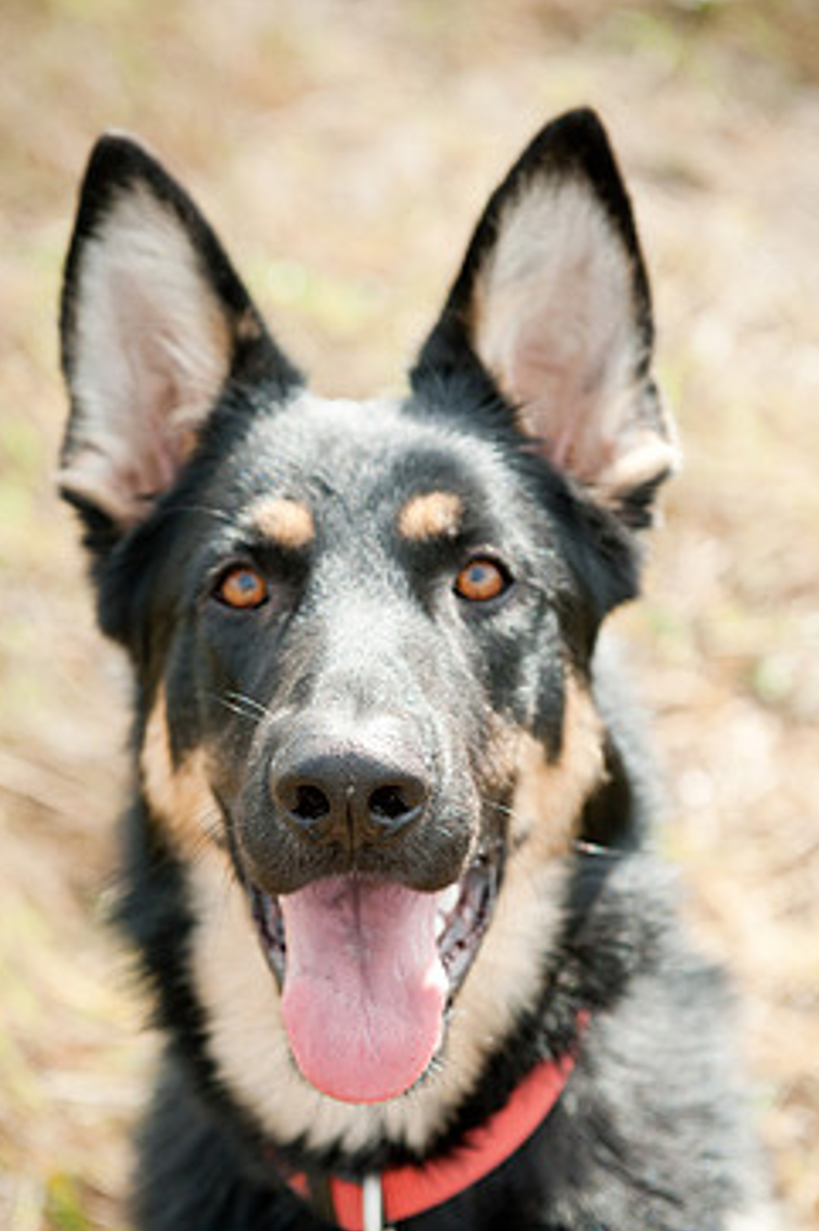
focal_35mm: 87
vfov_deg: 23.4
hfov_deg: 15.7
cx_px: 321
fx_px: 2971
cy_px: 735
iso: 500
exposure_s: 1/1600
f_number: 4
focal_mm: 70
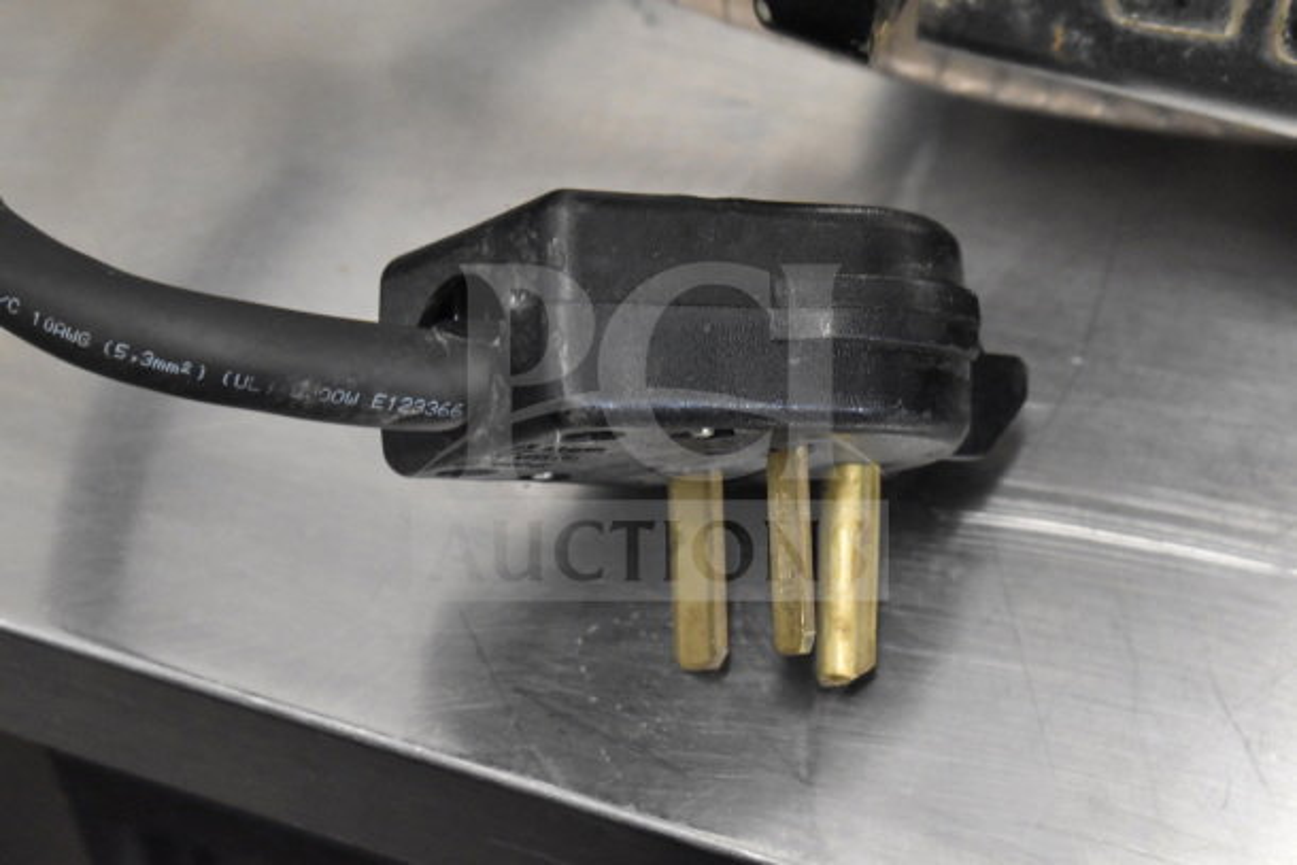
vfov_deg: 16.6
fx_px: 2973
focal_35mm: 82
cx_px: 648
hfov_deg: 24.6
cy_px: 432
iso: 6400
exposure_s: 1/125
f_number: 5.6
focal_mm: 55
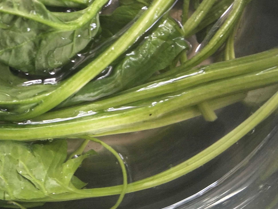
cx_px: 57
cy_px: -21
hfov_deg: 32.9
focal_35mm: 57
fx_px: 458
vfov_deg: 24.0
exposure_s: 1/33
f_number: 1.7
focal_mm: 4.1
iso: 125
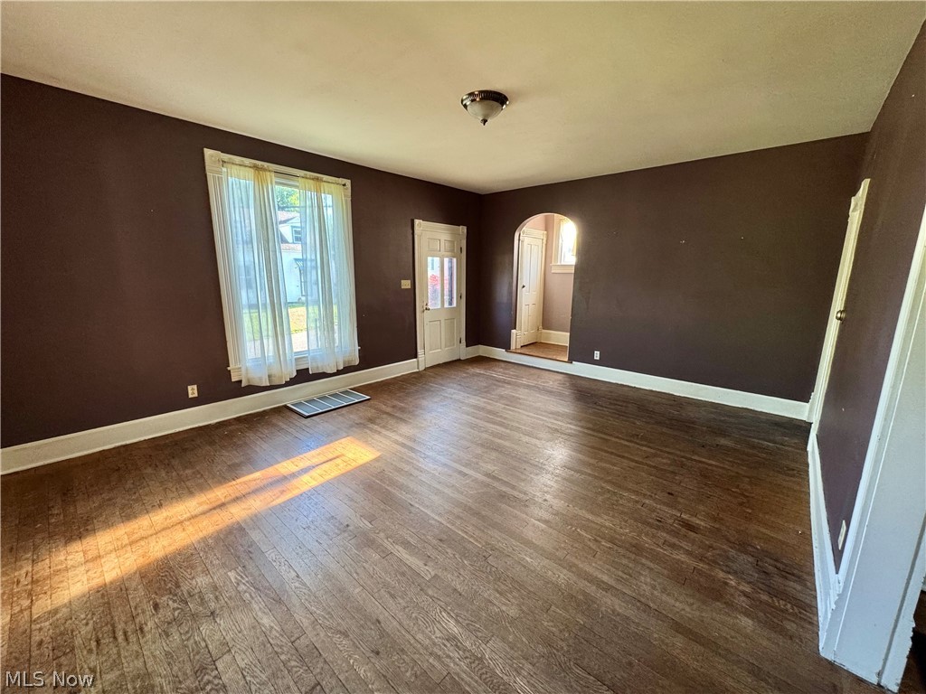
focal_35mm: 14
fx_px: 375
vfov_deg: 85.7
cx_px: 463
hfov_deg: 102.1
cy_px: 347
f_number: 2.2
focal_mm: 2.22
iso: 200
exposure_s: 1/99
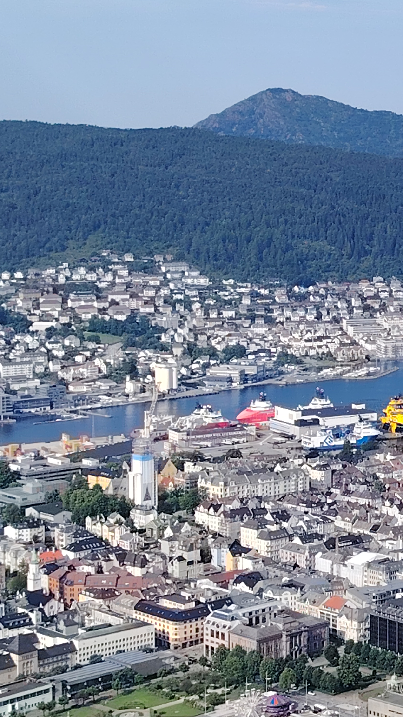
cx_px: 442
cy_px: 356
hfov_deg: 11.5
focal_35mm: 104
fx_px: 1976
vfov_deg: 20.6
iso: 100
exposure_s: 1/720
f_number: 1.75
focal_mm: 5.25
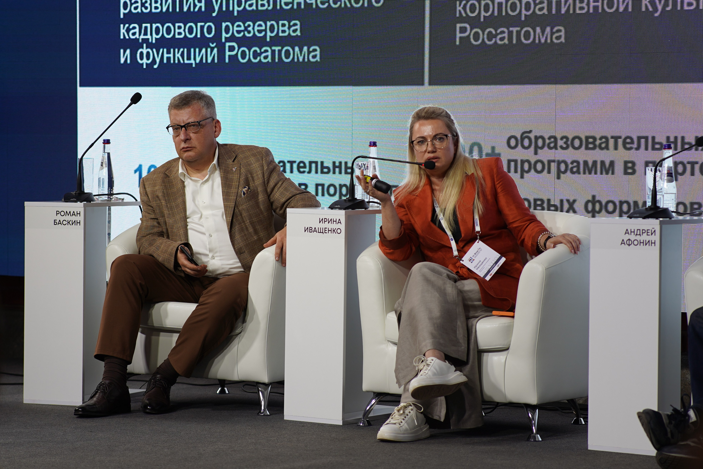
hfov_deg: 16.1
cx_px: 352
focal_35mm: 127
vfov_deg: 10.8
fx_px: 2480
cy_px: 234
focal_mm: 85
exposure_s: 1/125
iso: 100
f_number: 2.8
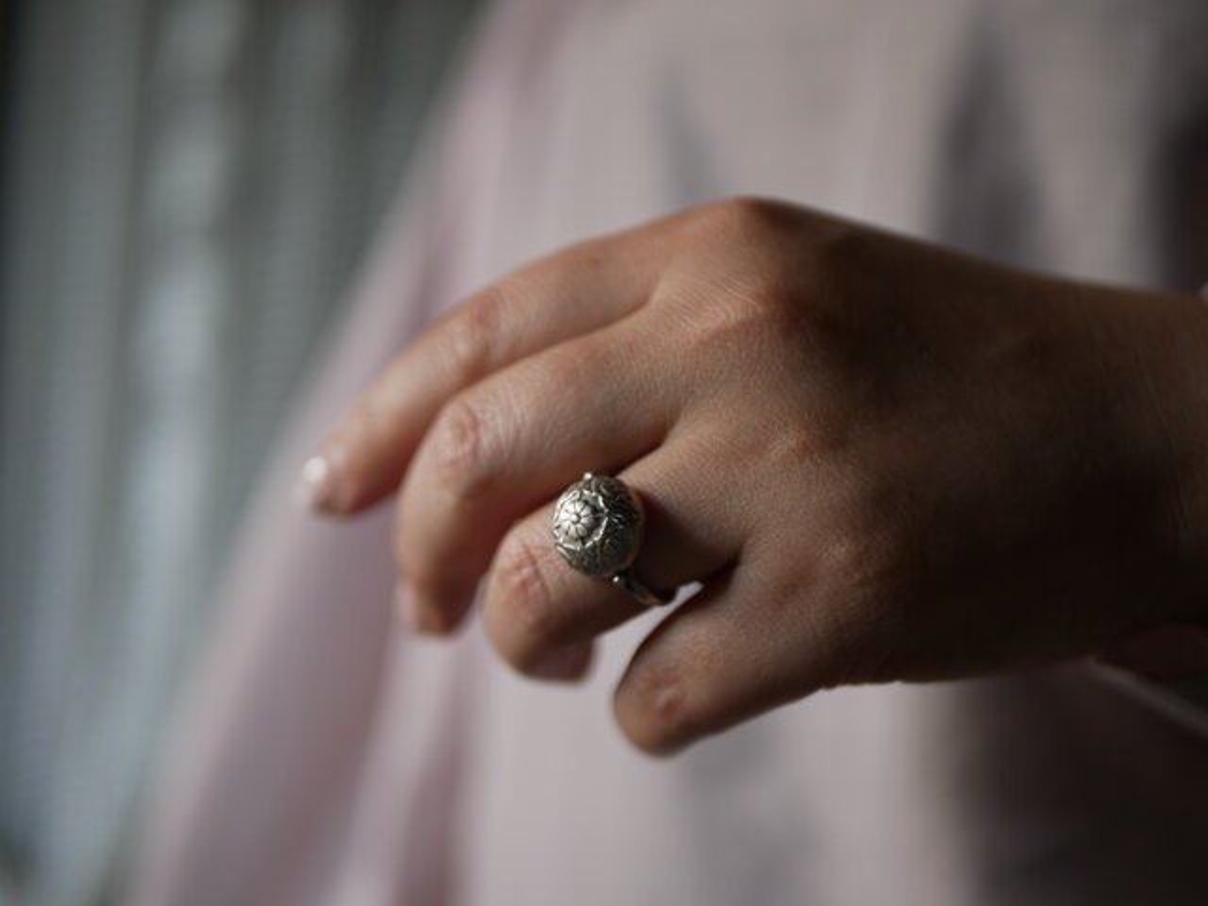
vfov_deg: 29.1
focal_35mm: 50
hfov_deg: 38.2
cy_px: 453
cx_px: 604
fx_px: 1745
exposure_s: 1/80
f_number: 1.7
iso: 200
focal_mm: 25
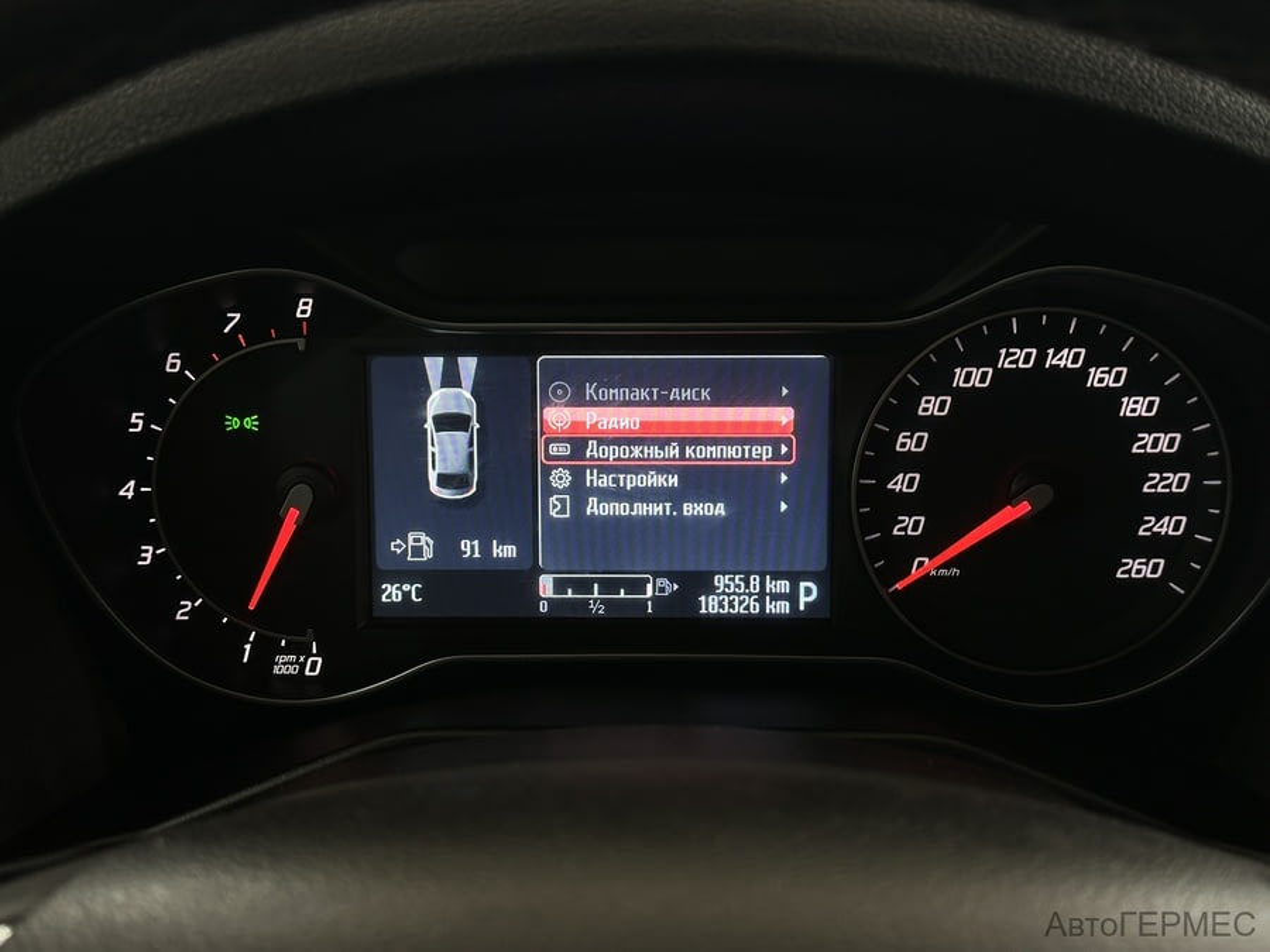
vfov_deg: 30.3
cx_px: 635
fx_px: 1761
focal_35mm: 48
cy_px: 476
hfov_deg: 39.7
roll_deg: +0.3
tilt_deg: -22.8
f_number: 1.78
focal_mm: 6.86
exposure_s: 1/50
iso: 250
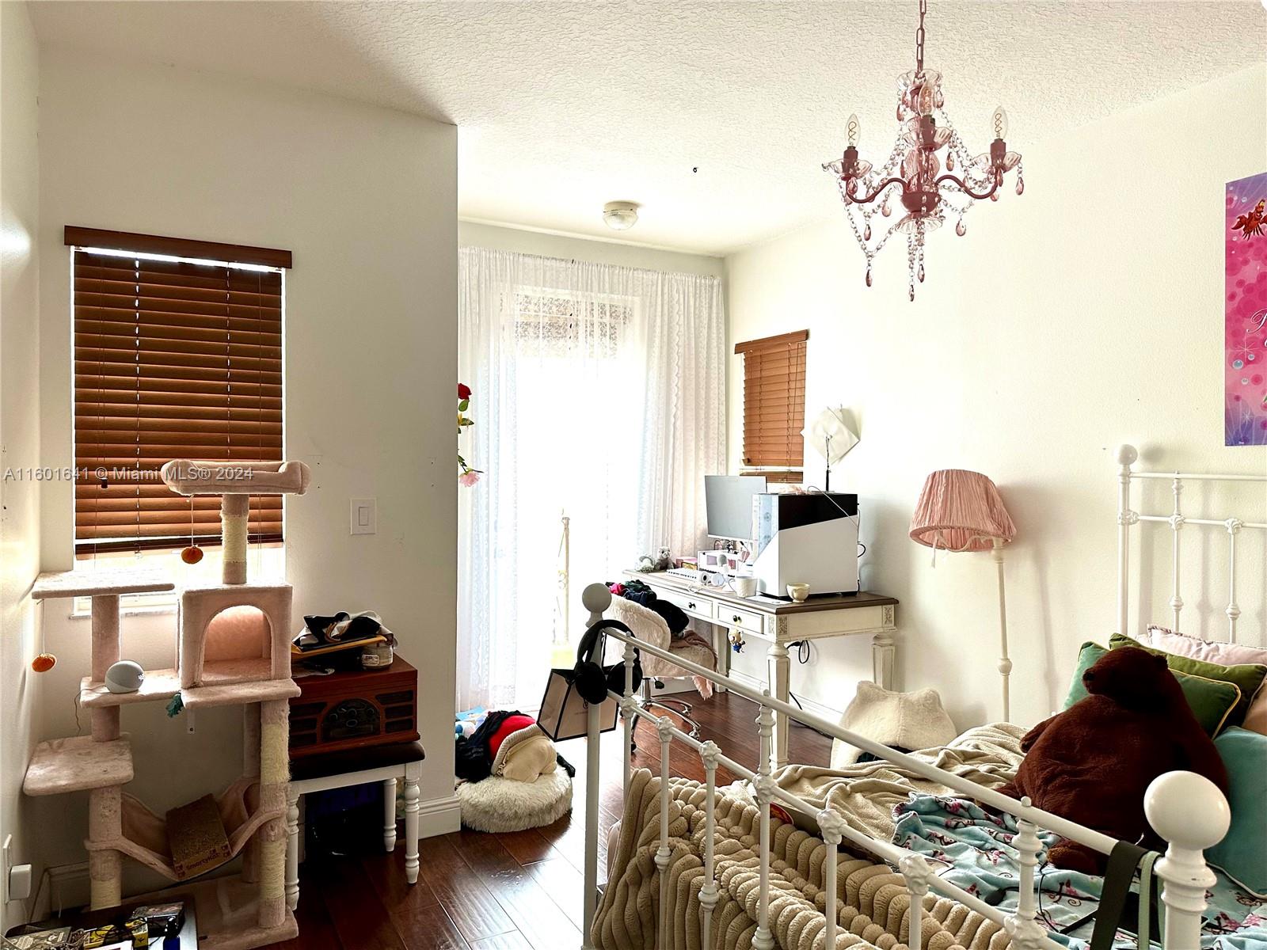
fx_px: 878
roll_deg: -0.6
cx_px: 634
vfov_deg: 56.8
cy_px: 475
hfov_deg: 71.6
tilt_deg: -0.7
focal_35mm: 24
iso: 125
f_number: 1.78
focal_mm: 6.86
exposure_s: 1/60
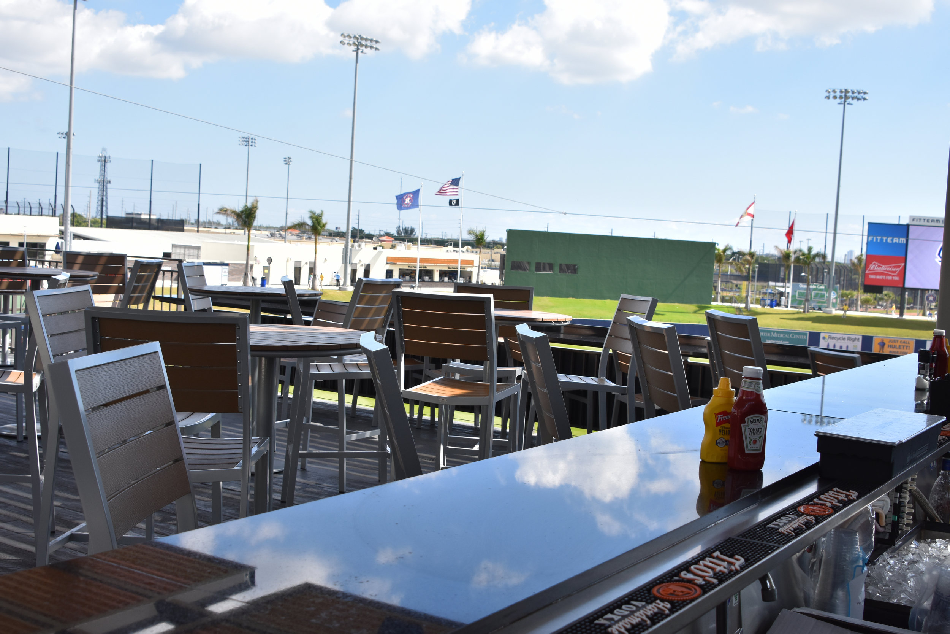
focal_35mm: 42
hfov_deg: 46.4
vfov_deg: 31.9
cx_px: 475
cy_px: 317
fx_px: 1108
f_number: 8
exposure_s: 1/500
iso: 400
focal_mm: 28
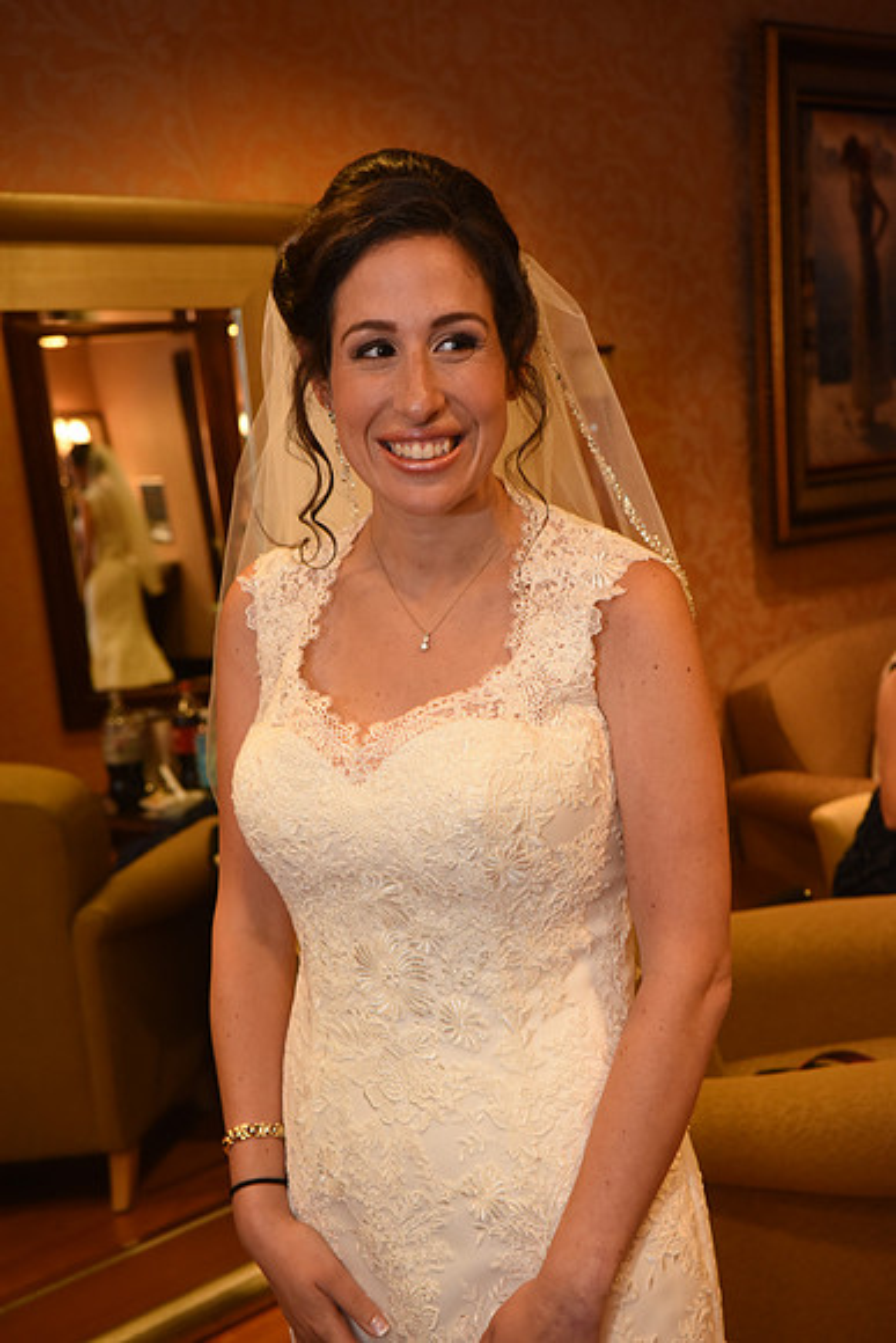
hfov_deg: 24.6
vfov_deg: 36.2
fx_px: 2052
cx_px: 448
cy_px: 672
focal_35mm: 55
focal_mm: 55
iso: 2000
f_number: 6.3
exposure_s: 1/60
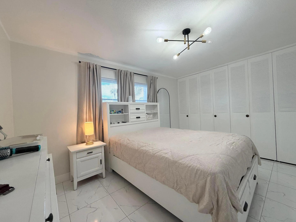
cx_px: 148
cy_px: 111
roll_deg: +2.9
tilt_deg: +0.1
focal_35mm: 14
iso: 200
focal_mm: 2.22
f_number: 2.2
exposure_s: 1/120
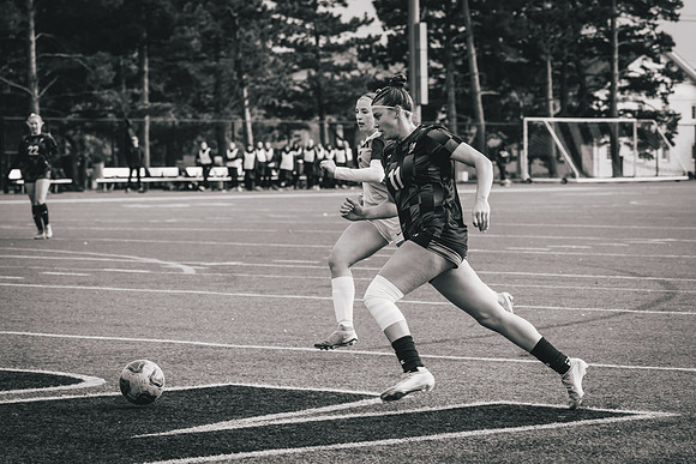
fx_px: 2620
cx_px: 386
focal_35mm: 135
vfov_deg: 10.1
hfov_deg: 15.1
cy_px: 232
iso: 800
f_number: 6.3
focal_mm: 122
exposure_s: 1/800
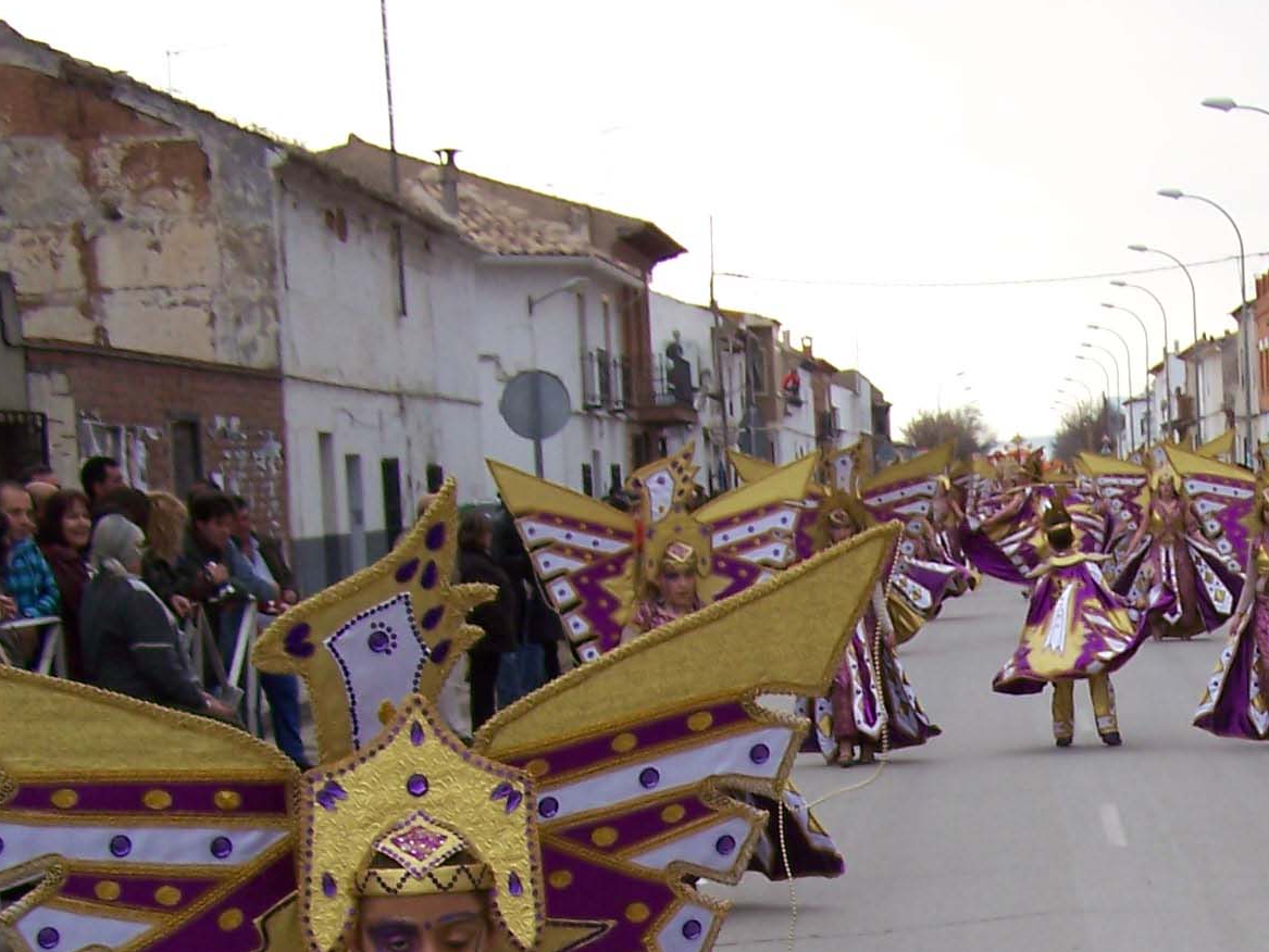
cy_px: 1139
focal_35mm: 100
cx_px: 1293
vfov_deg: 14.3
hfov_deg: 19.0
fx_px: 3667
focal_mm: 6.3
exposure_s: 1/200
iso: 64
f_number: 2.8
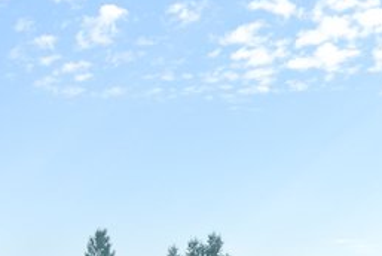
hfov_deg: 21.9
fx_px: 892
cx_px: 486
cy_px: 313
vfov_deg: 15.7
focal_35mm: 84
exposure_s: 1/400
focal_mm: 10
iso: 100
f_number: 4.5
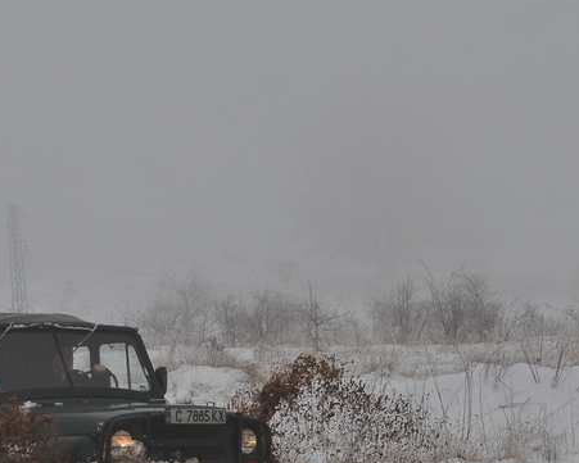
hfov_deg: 15.4
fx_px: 2142
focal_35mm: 125
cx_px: 386
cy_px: 329
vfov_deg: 12.3
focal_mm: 40
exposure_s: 1/1250
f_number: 7.1
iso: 200
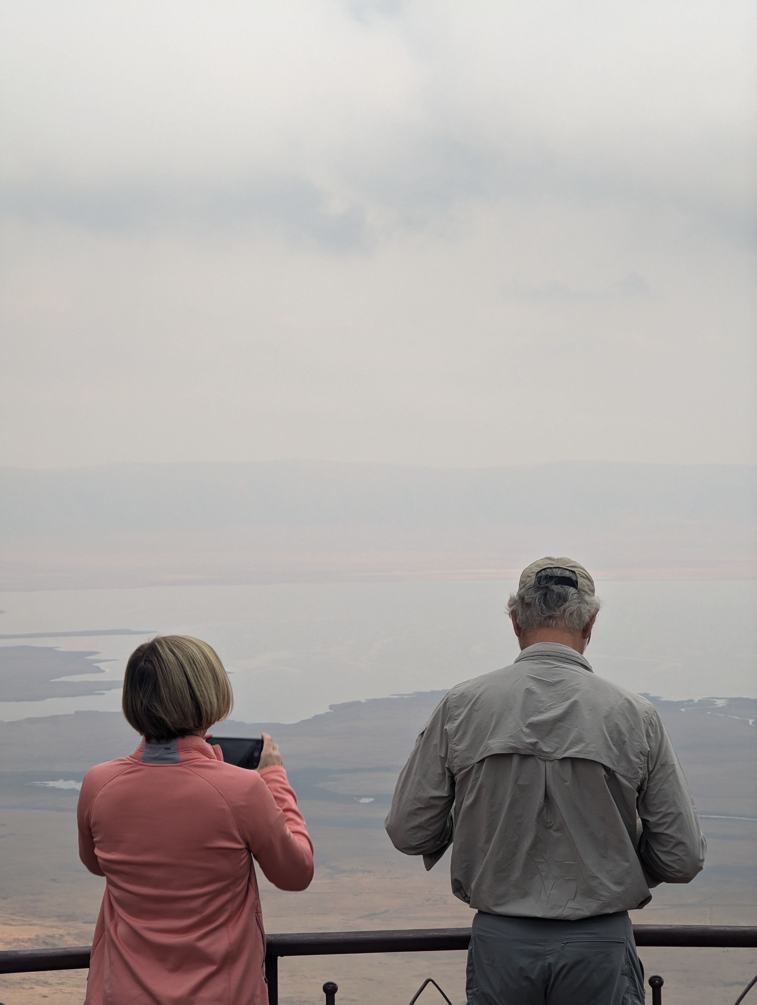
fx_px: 3083
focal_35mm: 106
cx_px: 378
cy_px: 502
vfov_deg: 18.5
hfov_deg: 14.0
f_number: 3.5
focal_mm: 19
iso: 38
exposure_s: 1/103
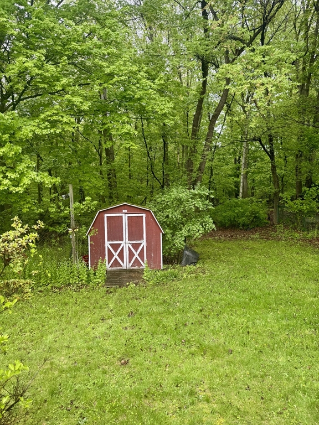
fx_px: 295
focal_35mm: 24
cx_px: 160
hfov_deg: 56.8
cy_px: 212
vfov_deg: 71.6
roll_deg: -0.4
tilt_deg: -2.8
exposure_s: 1/161
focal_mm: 6.76
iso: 64
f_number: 1.78
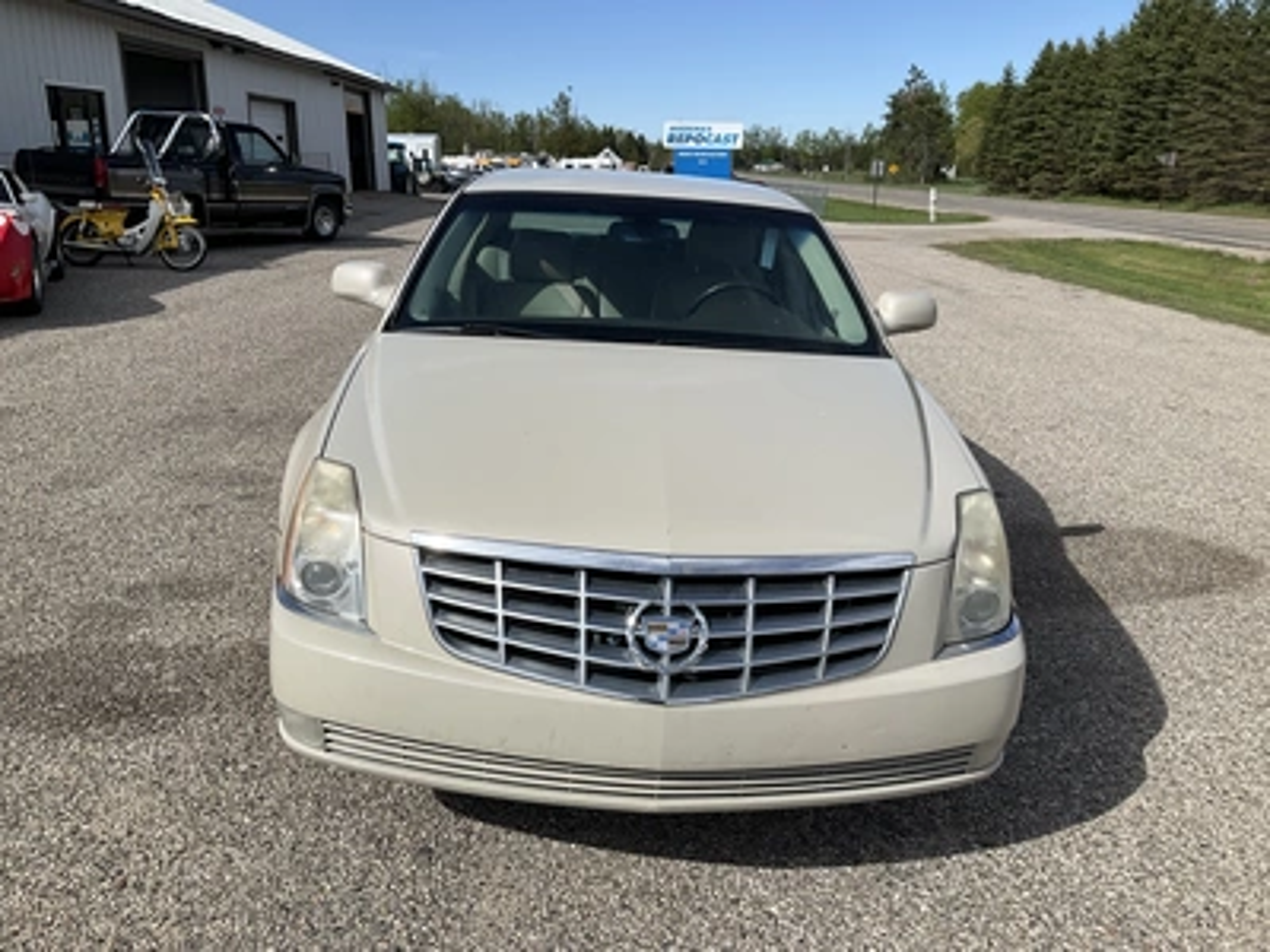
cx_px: 635
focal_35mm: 29
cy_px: 476
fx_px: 1064
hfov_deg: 61.7
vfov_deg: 48.2
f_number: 1.8
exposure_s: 1/2667
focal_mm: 3
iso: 25
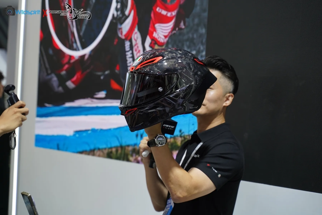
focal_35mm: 75
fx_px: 671
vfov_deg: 18.2
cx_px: 161
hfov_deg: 27.0
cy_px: 108
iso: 400
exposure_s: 1/160
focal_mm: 75
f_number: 3.5
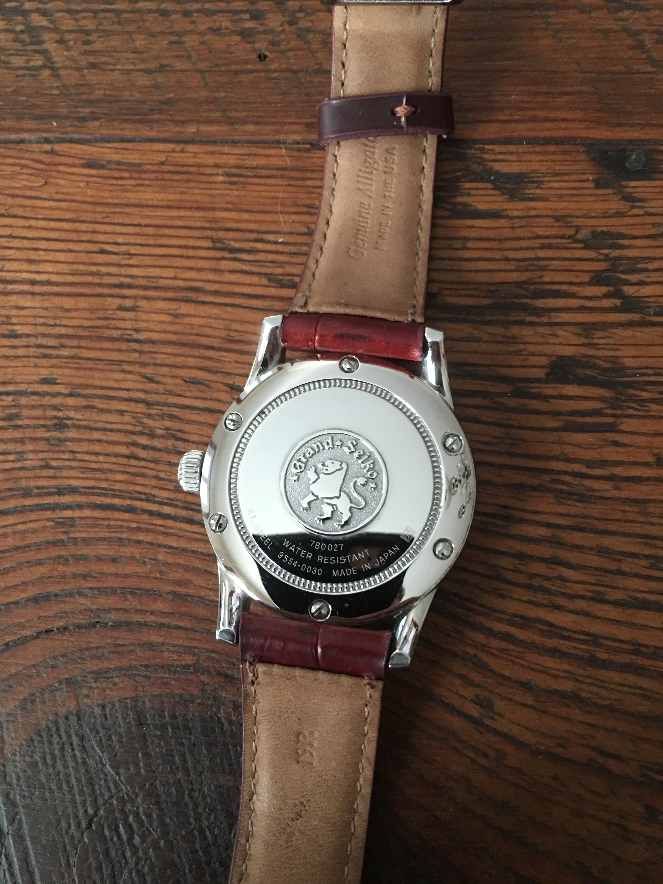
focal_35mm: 29
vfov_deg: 61.7
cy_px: 442
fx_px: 741
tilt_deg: -76.6
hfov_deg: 48.2
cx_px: 332
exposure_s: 1/8
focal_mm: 4.15
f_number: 2.2
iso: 100
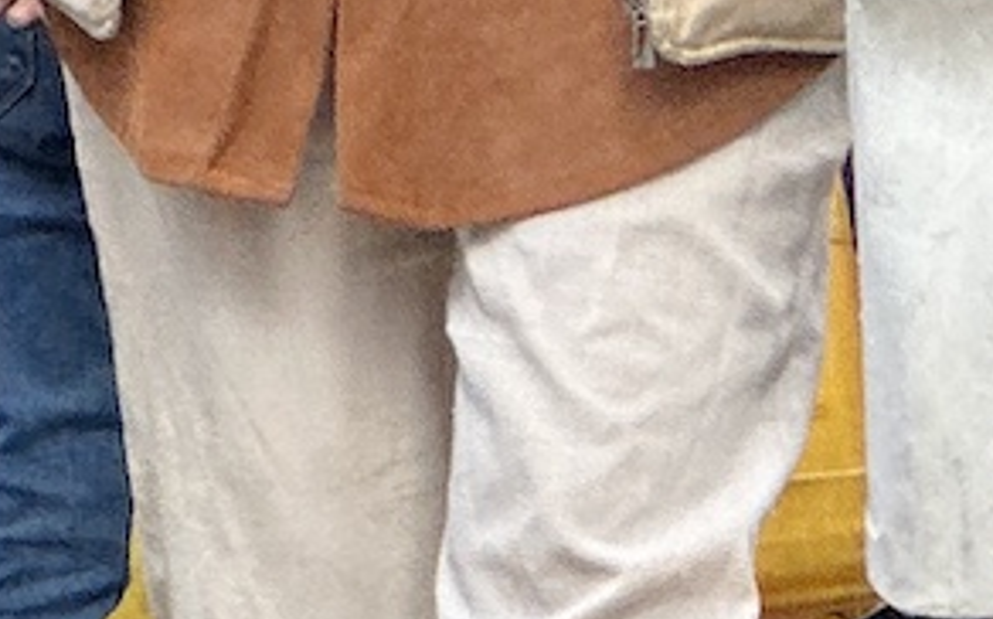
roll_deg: +0.2
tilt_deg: +5.5
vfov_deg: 2.4
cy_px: -452
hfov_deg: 3.9
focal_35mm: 537
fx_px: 14521
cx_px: 279
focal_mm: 9
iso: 32
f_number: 2.8
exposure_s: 1/451
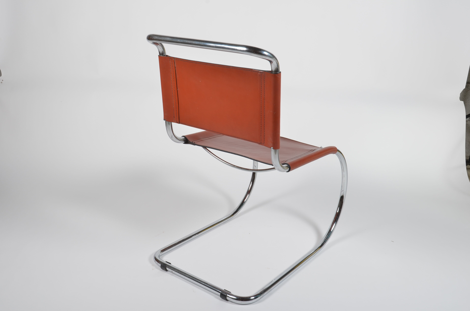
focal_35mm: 36
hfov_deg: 53.2
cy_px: 156
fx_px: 469
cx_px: 235
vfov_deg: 36.7
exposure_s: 1/125
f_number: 11
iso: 100
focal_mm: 24
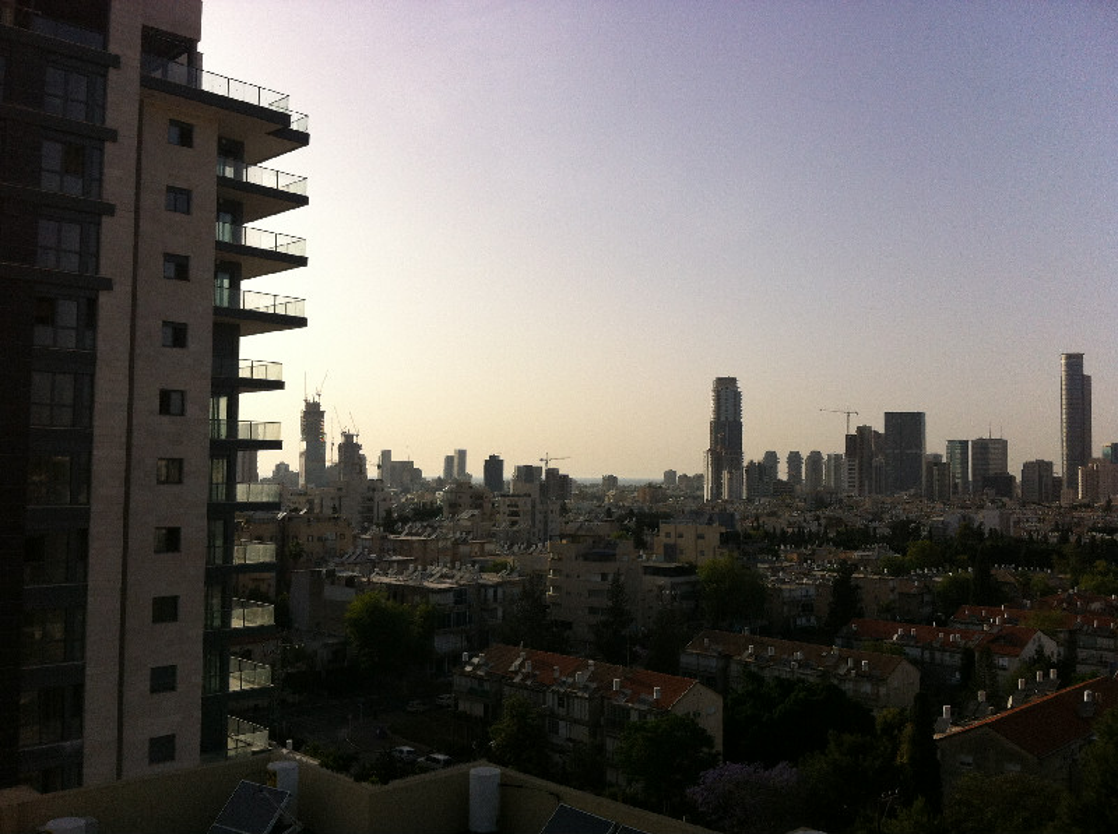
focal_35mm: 35
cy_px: 417
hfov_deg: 52.7
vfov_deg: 40.6
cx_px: 559
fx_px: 1128
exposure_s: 1/2514
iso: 80
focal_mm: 3.85
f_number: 2.8
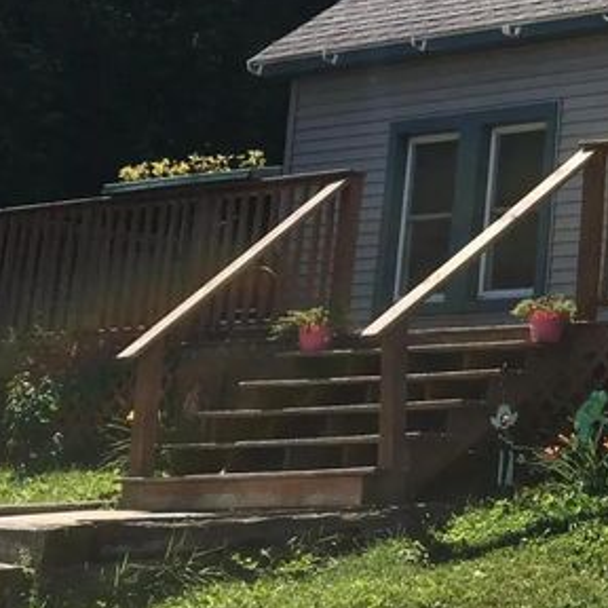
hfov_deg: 16.7
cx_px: 1009
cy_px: 89
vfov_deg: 18.8
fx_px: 1808
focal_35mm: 91
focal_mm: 4.15
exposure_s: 1/1538
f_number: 2.2
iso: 25
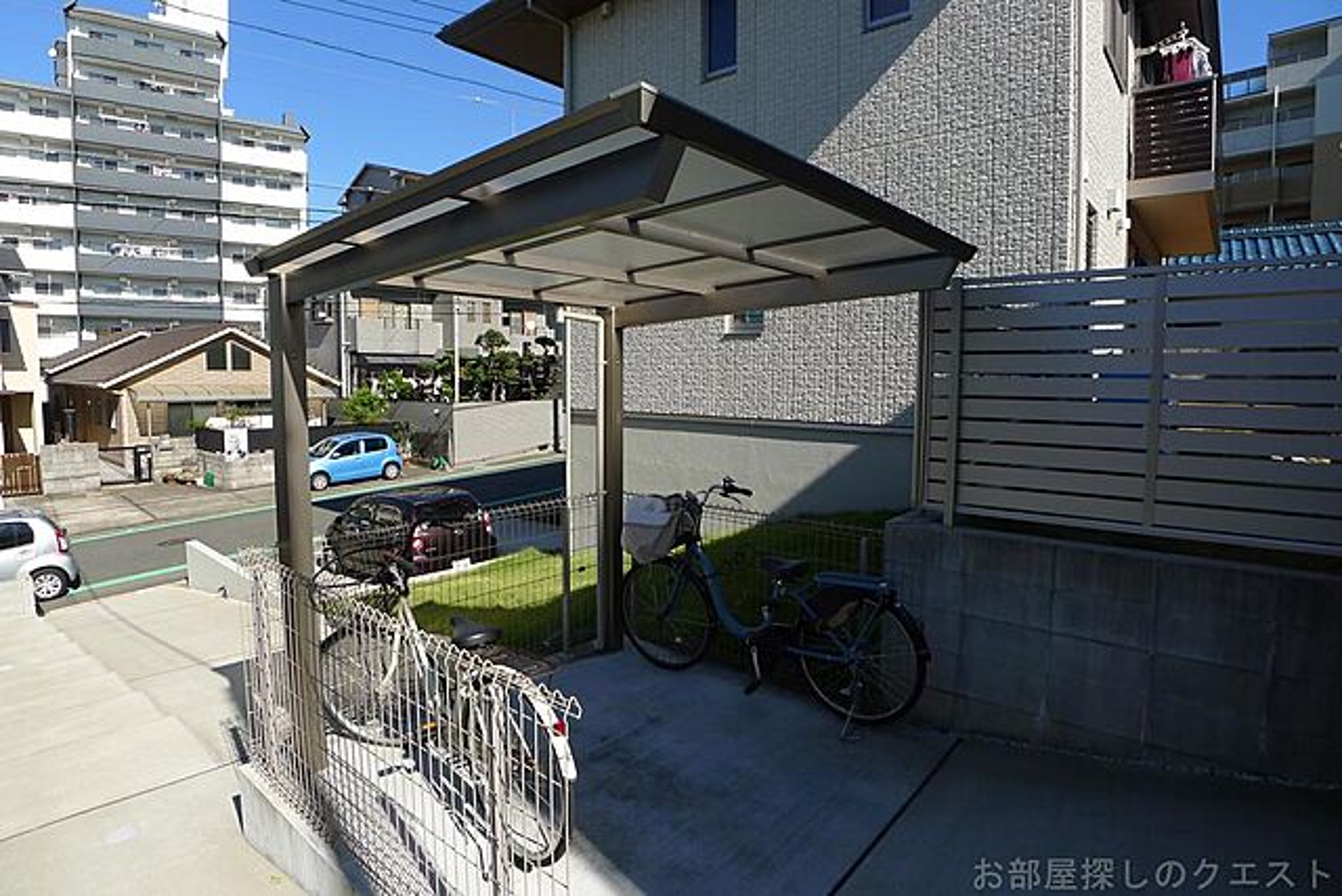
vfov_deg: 53.2
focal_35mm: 24
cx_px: 671
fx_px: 895
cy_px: 448
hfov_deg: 73.7
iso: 80
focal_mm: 5.1
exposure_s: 1/640
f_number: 4
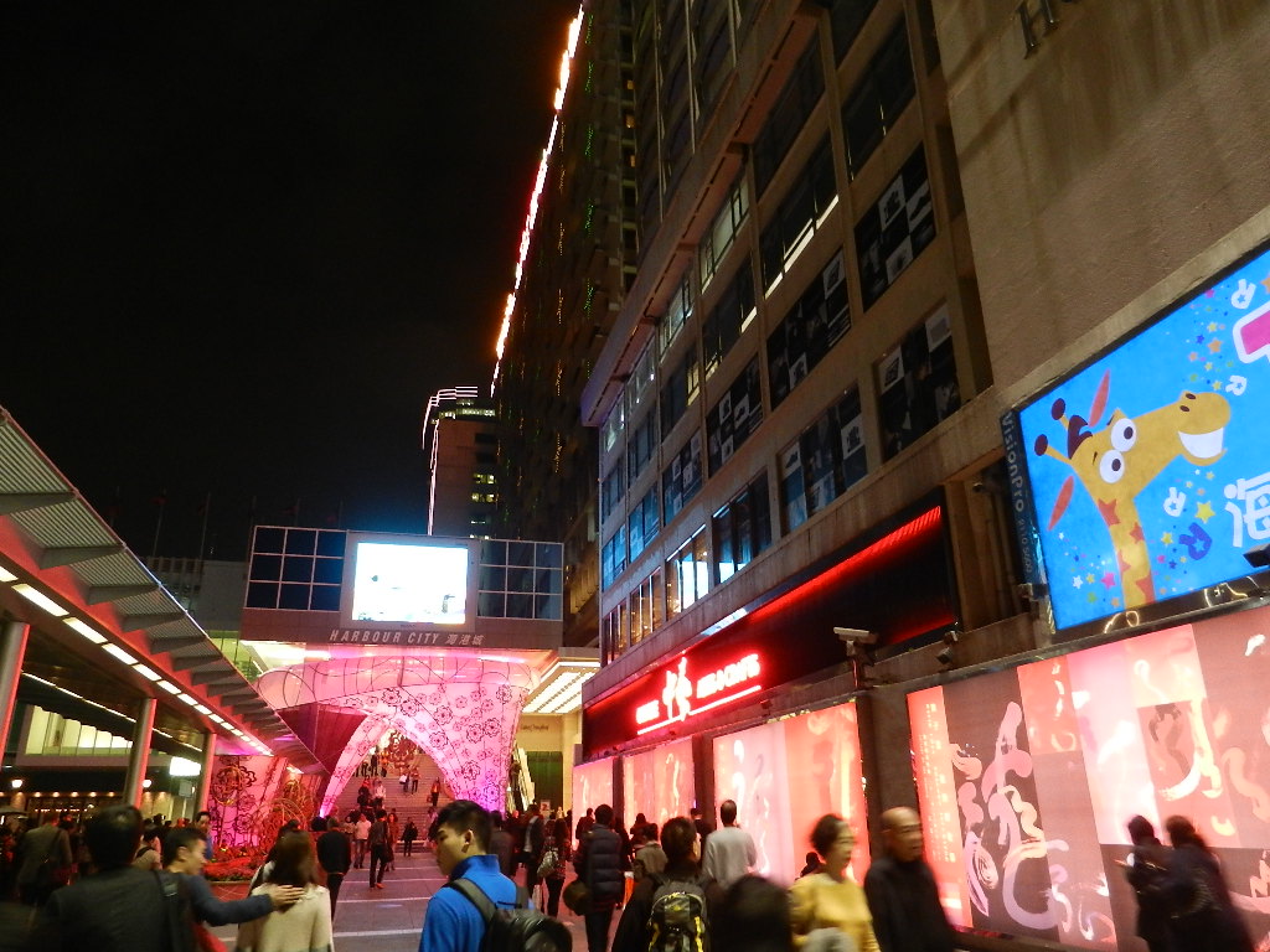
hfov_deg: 69.4
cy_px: 476
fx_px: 917
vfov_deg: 54.9
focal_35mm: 25
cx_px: 635
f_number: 3.5
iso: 400
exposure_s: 1/15
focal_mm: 4.5
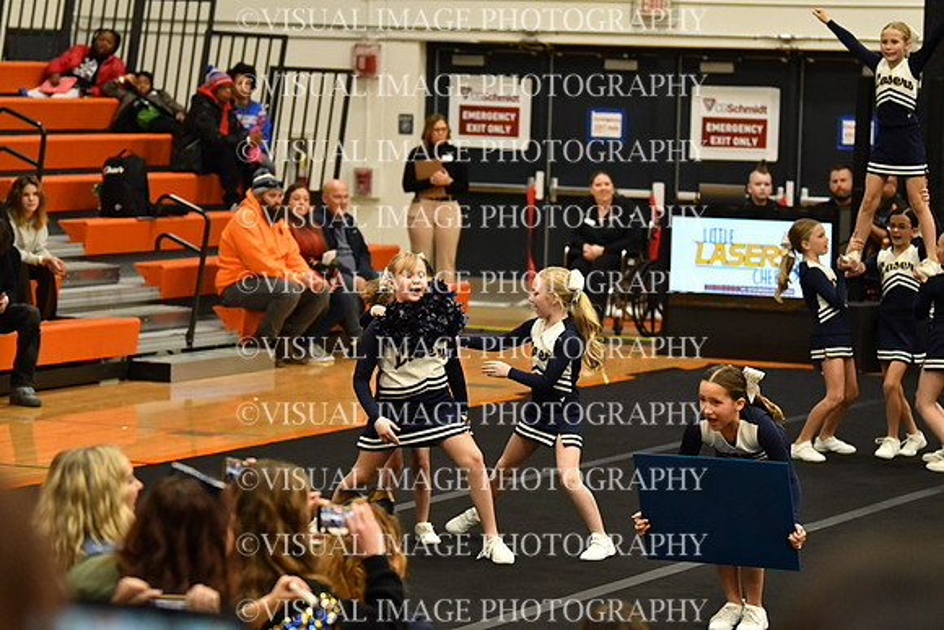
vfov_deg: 9.7
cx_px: 472
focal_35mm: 142
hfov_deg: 14.4
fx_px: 3724
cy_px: 315
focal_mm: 95
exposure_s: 1/800
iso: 4000
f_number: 2.8
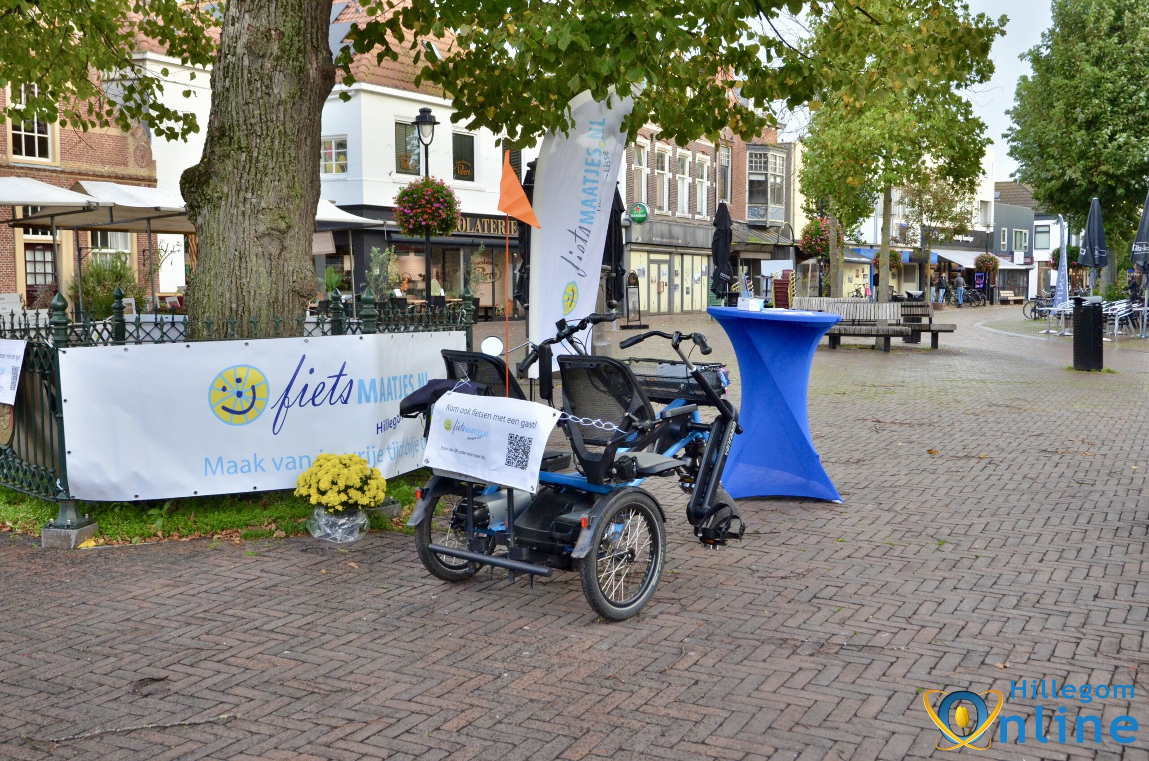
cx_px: 574
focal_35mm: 36
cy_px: 380
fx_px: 1147
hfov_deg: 53.2
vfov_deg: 36.7
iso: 1000
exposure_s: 1/250
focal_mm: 24
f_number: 8
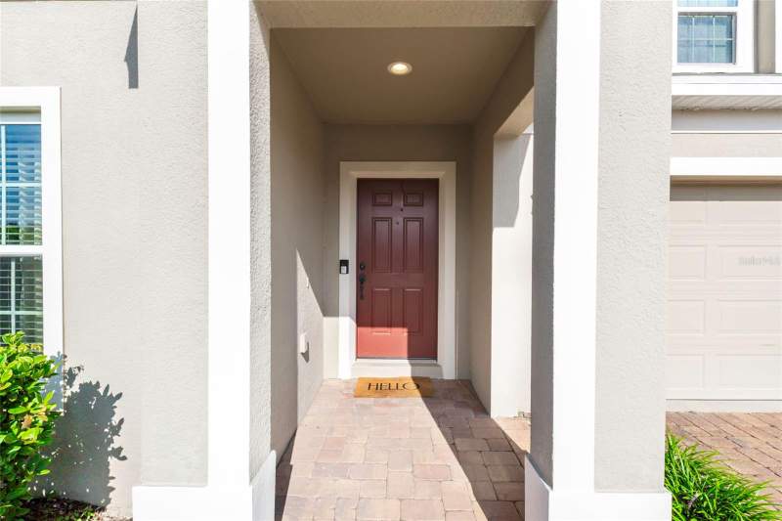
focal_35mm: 15
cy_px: 260
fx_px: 326
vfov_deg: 77.3
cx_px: 391
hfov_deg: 100.4
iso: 200
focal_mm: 10
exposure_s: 1/2500
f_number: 8
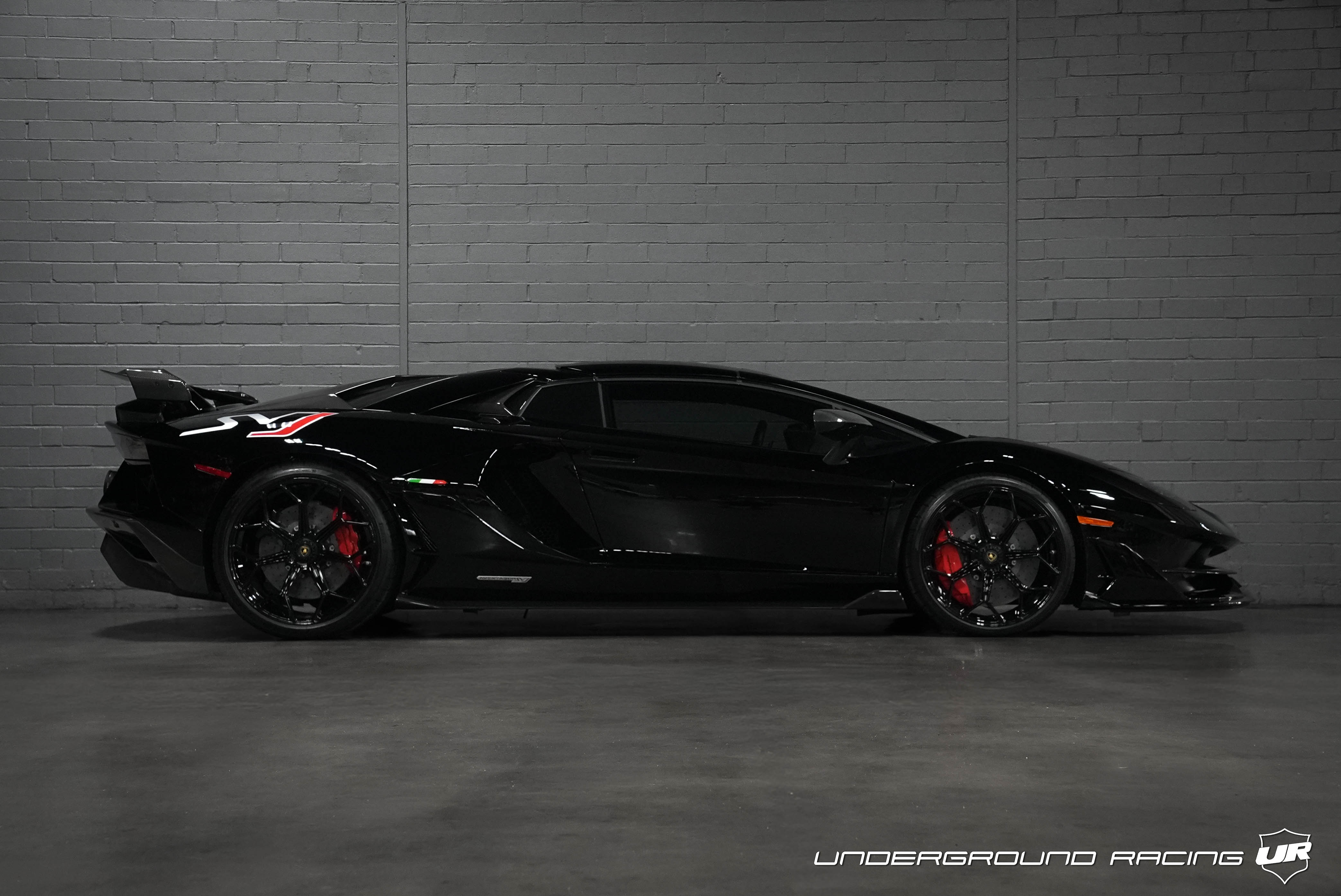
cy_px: 448
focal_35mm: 63
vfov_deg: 21.6
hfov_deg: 31.9
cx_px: 670
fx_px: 2348
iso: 12800
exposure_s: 1/160
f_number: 5
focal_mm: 63
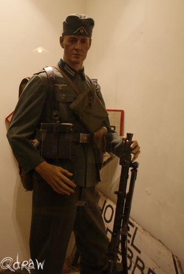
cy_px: 137
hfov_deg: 40.1
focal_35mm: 33
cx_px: 92
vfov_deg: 57.2
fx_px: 252
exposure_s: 1/10
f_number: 4
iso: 400
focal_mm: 22
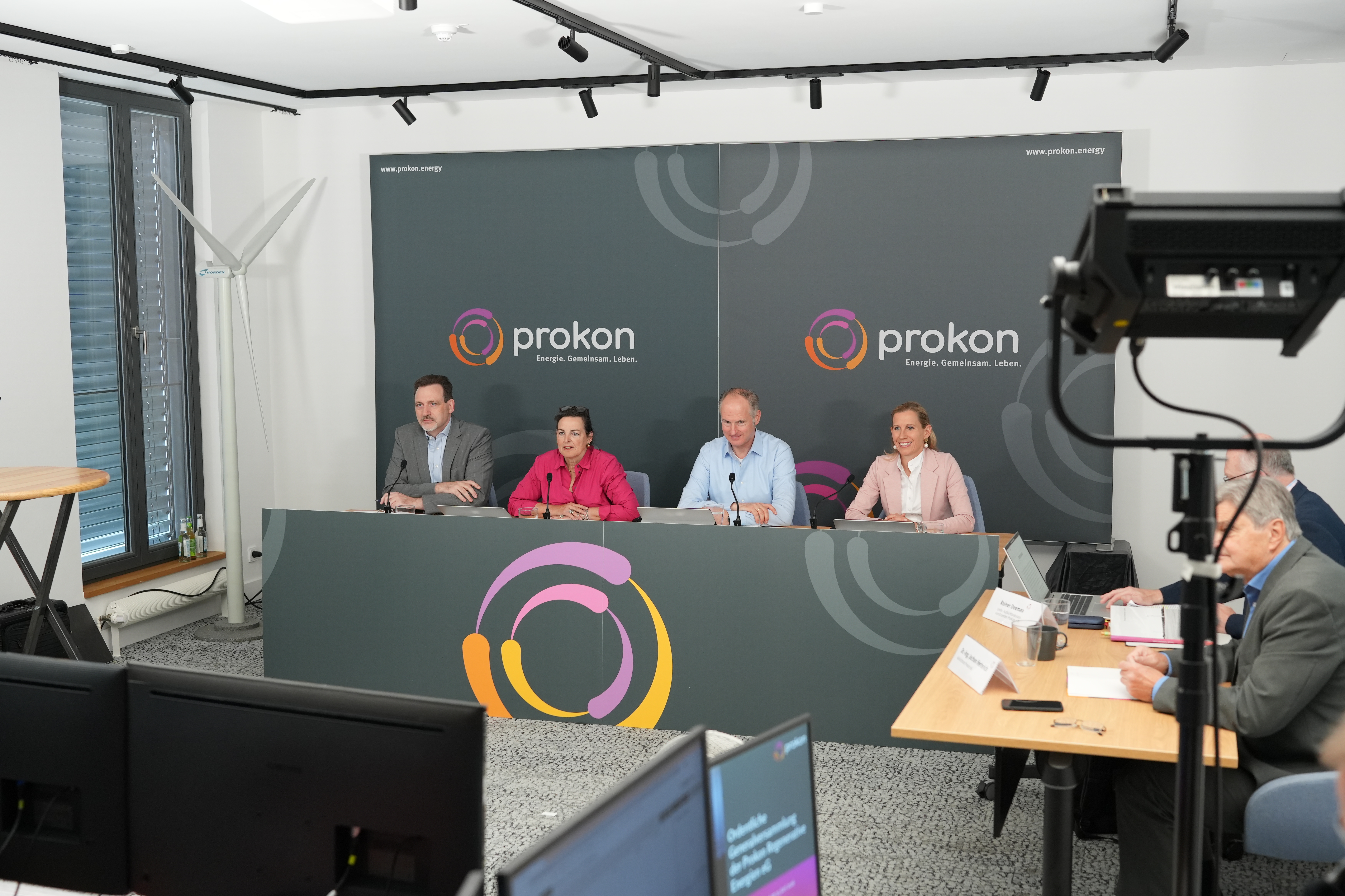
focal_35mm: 40
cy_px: 448
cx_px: 672
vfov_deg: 33.4
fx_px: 1494
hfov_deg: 48.5
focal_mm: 40
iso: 1600
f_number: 3.5
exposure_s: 1/125
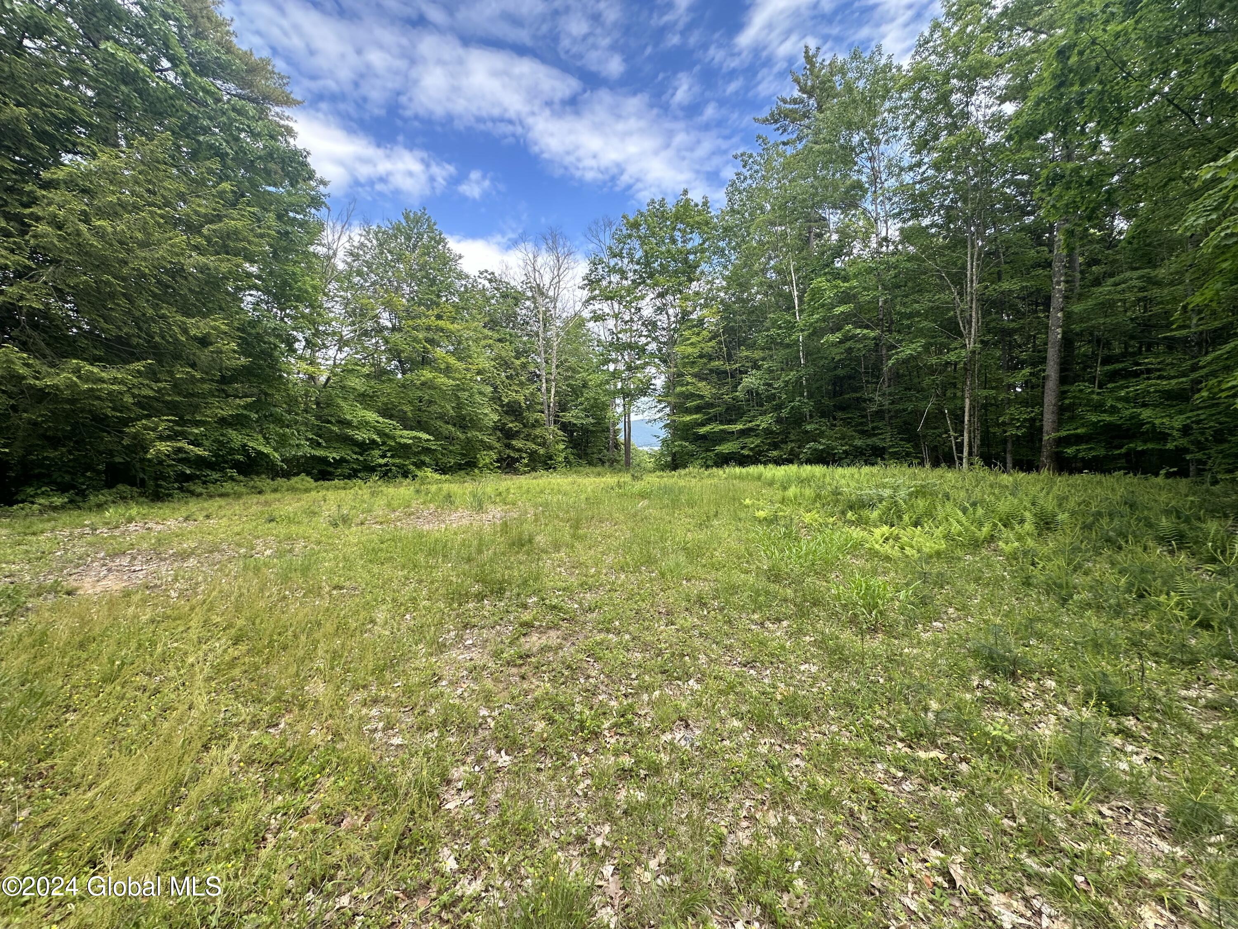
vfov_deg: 85.7
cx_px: 619
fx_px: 501
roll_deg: +0.3
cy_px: 464
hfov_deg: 102.1
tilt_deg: -3.3
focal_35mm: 14
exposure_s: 1/249
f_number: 2.2
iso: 40
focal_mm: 2.22
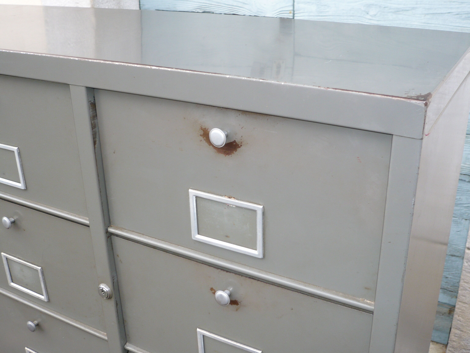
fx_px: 543
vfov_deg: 36.0
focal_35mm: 40
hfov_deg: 46.8
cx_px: 235
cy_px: 176
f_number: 3.3
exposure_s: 1/60
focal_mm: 6.6
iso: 100
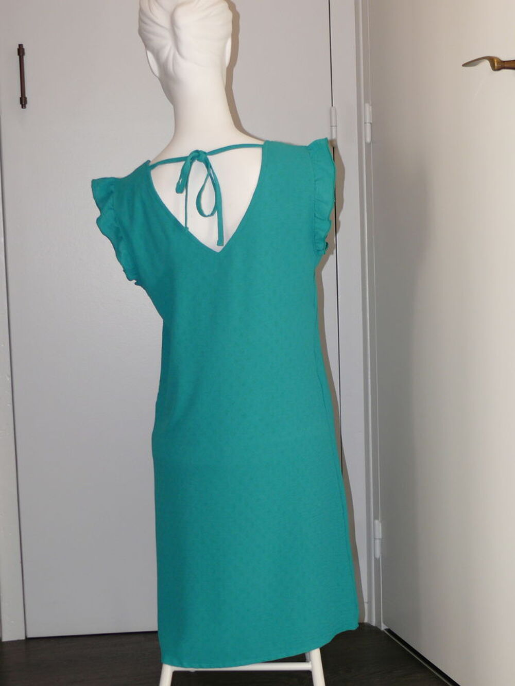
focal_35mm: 65
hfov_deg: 22.6
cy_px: 343
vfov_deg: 29.8
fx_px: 1289
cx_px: 258
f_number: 3.2
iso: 100
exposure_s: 1/30
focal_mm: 11.5
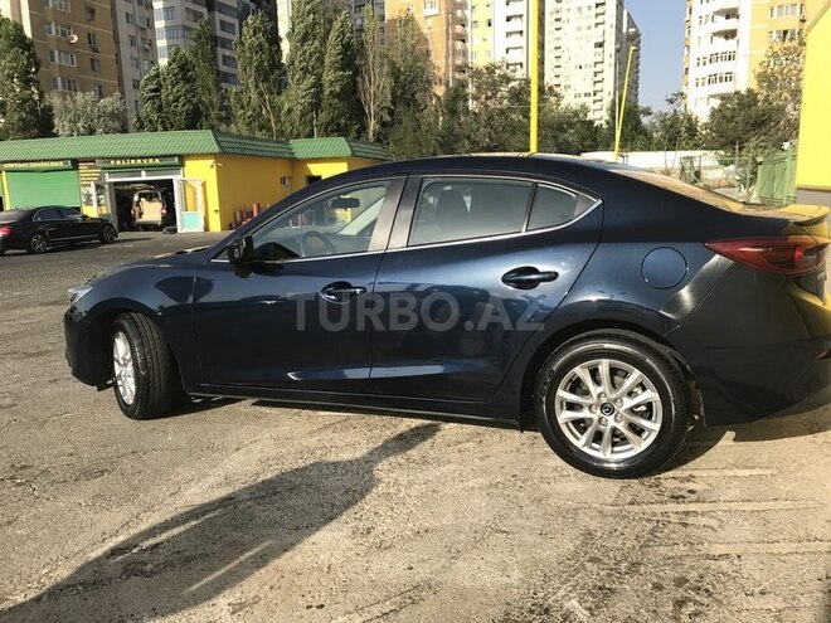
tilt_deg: -11.0
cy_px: 312
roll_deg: +1.2
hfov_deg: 63.4
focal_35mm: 28
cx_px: 416
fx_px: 672
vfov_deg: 49.7
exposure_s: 1/1408
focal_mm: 3.99
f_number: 1.8
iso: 20
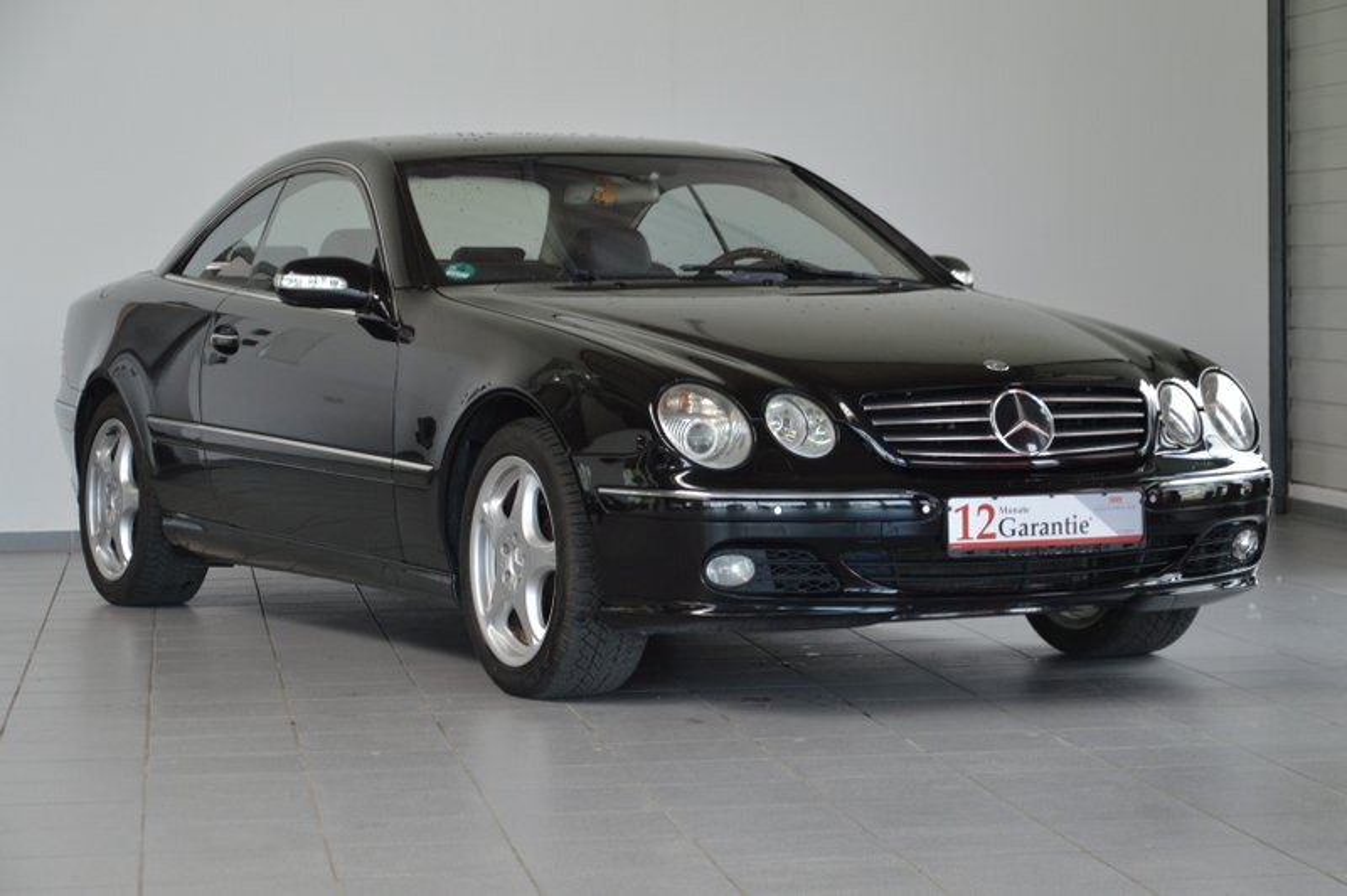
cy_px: 448
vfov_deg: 14.7
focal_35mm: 93
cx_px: 674
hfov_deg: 21.9
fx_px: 3477
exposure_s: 1/60
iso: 500
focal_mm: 62
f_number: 5.3
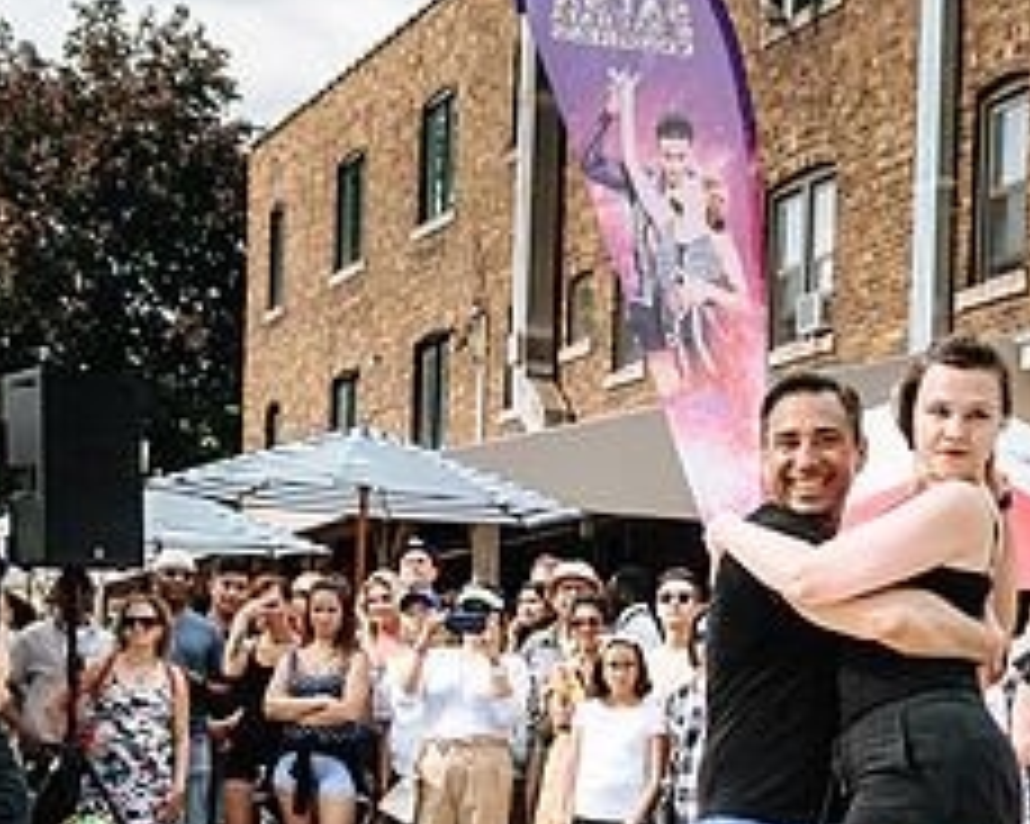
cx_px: 795
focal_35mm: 90
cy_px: 898
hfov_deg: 21.1
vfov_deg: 16.6
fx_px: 2742
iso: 100
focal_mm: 23
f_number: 4
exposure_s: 1/1250
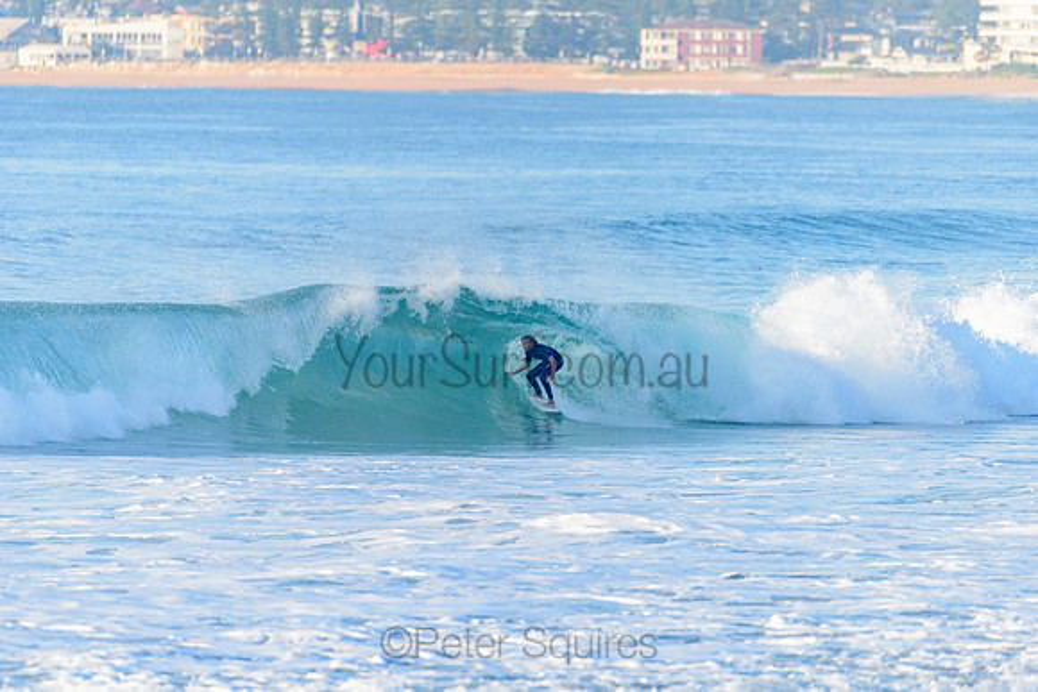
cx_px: 519
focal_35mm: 500
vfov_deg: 2.8
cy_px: 346
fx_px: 14419
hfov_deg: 4.1
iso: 450
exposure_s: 1/2000
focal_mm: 500
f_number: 5.6
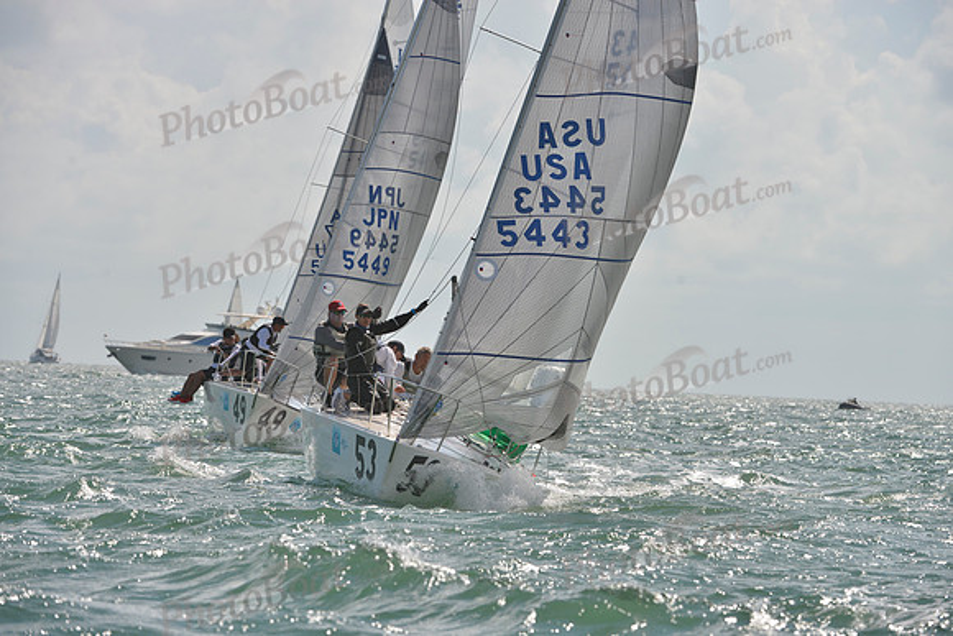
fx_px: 6619
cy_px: 318
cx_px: 476
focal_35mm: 250
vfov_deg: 5.5
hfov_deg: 8.2
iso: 280
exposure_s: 1/1250
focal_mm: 250
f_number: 9
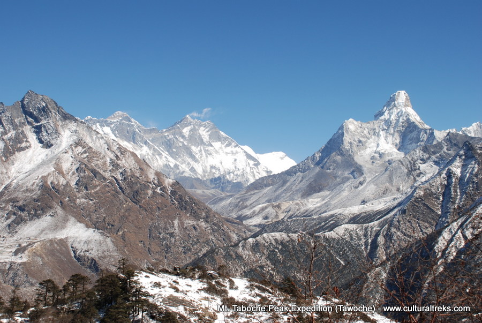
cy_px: 162
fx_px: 644
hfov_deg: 41.1
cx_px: 241
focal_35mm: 48
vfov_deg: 28.2
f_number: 8
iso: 100
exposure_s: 1/250
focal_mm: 32
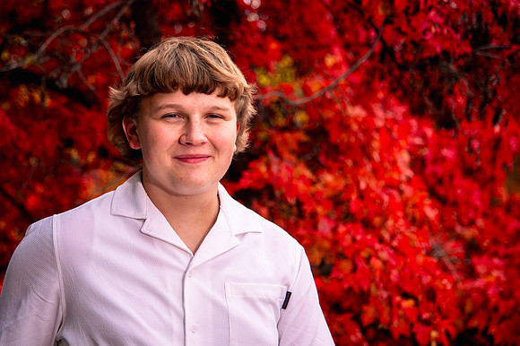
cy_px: 177
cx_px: 219
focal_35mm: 108
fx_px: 1564
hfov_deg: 18.9
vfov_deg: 12.6
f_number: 4
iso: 200
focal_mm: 82
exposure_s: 1/250
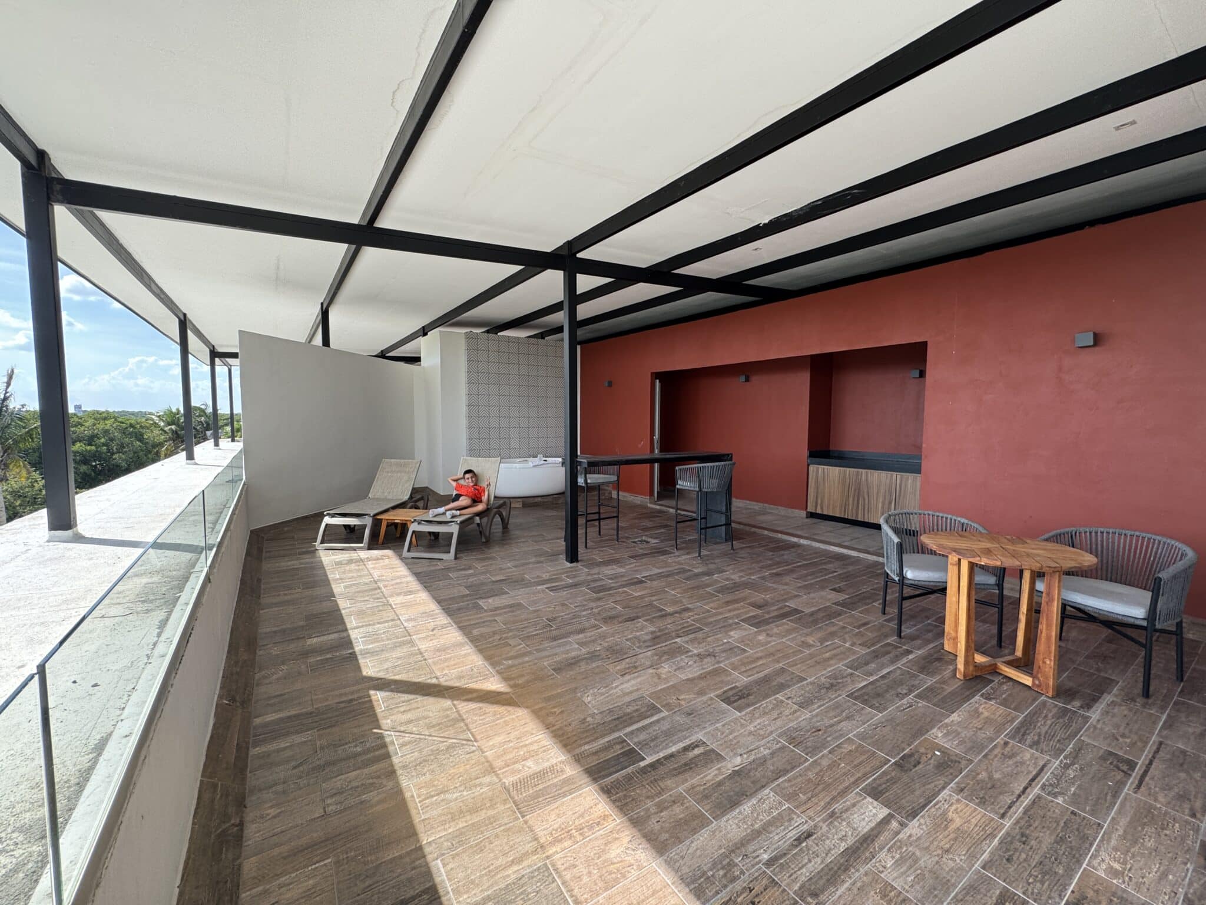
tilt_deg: -3.6
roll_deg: -1.2
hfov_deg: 102.1
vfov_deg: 85.7
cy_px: 452
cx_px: 603
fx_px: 488
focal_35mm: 14
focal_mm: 2.22
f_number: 2.2
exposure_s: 1/216
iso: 40
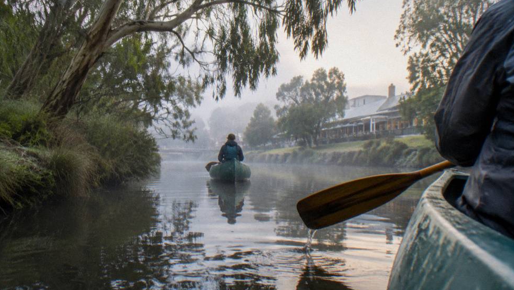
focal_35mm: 30
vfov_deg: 38.9
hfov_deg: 64.3
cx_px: 253
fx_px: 409
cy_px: 161
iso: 6400
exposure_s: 1/160
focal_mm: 28
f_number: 4
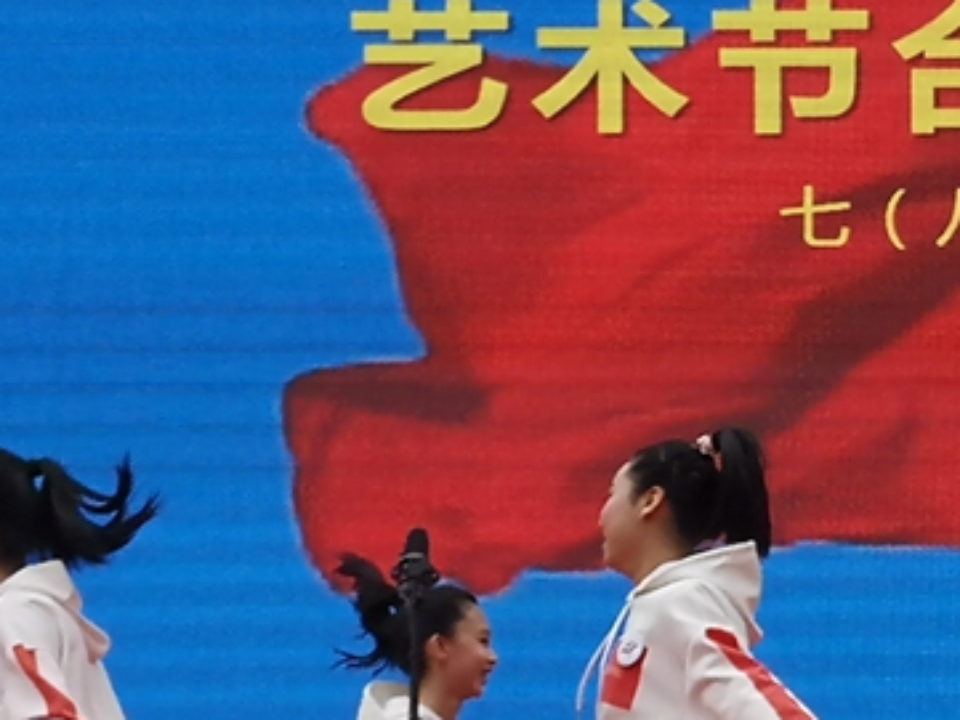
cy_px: 502
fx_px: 4245
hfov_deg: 12.8
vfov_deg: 9.7
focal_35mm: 153
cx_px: 947
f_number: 1.8
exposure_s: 1/876
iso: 50
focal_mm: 3.95
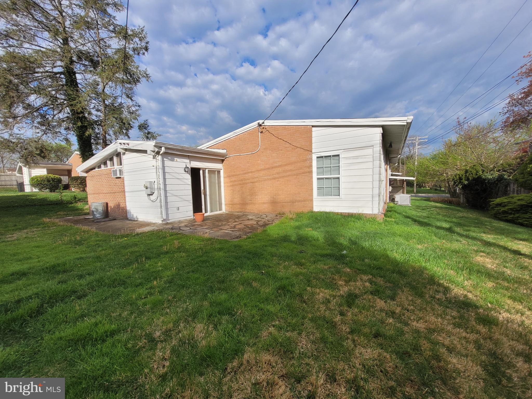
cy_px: 200
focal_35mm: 13
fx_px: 200
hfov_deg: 106.2
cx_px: 266
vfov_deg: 89.9
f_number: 2.2
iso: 40
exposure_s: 1/1186
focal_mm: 1.74
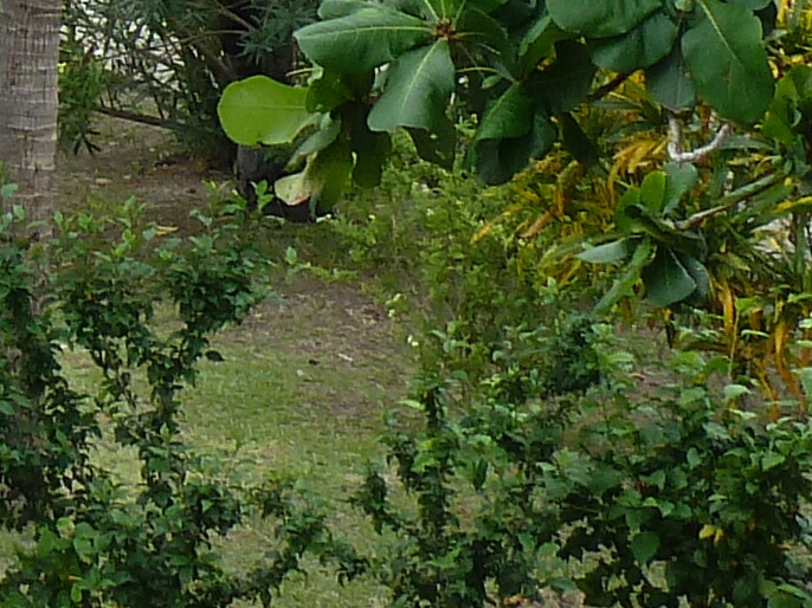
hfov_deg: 7.6
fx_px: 5745
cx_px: -1043
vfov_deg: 5.8
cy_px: -814
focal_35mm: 245
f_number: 4
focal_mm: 6.9
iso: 80
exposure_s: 1/200
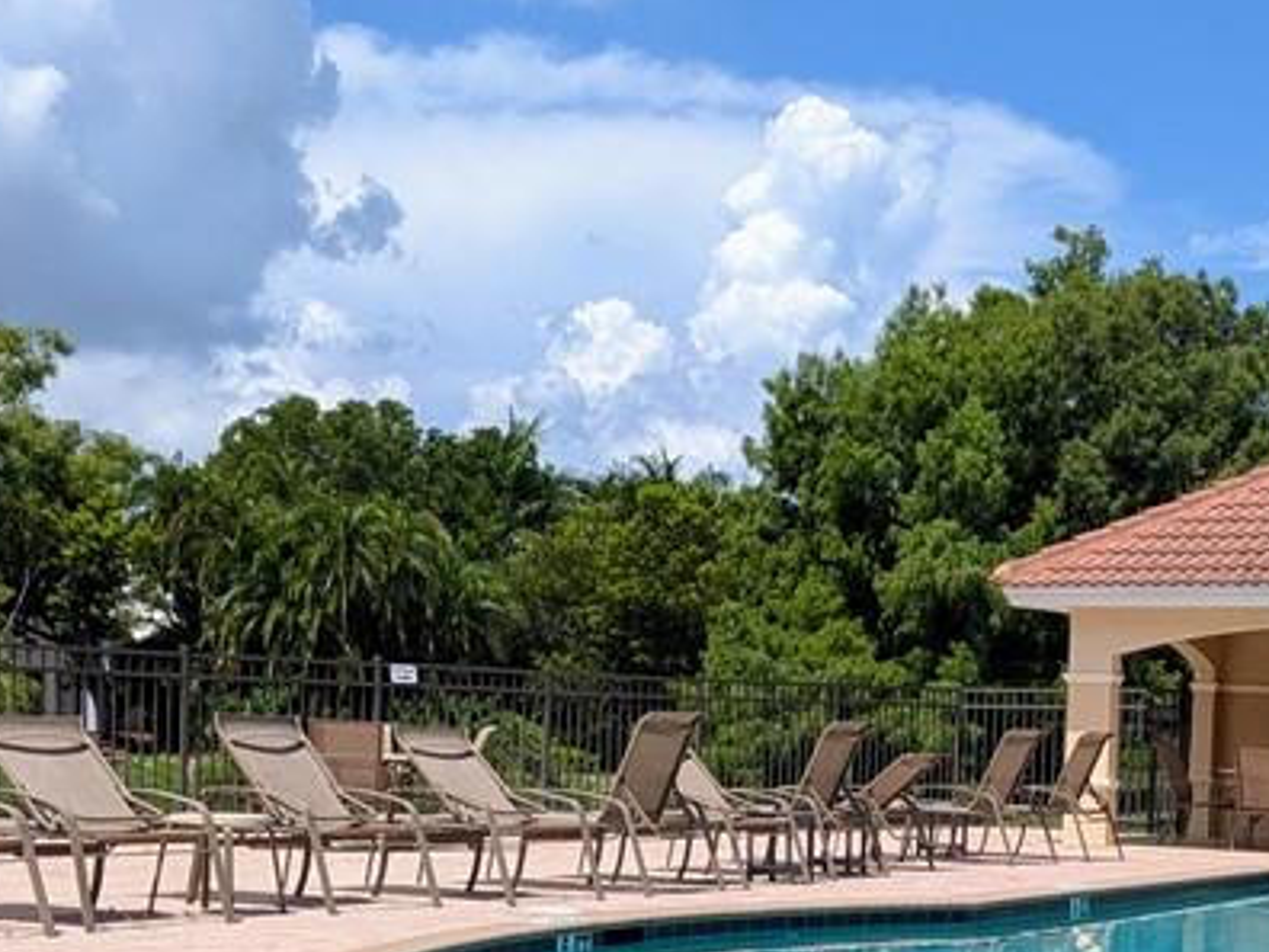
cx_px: 849
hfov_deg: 31.0
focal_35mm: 62
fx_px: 2273
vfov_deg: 23.2
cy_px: 814
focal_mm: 4.53
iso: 29
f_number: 1.7
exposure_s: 1/2066
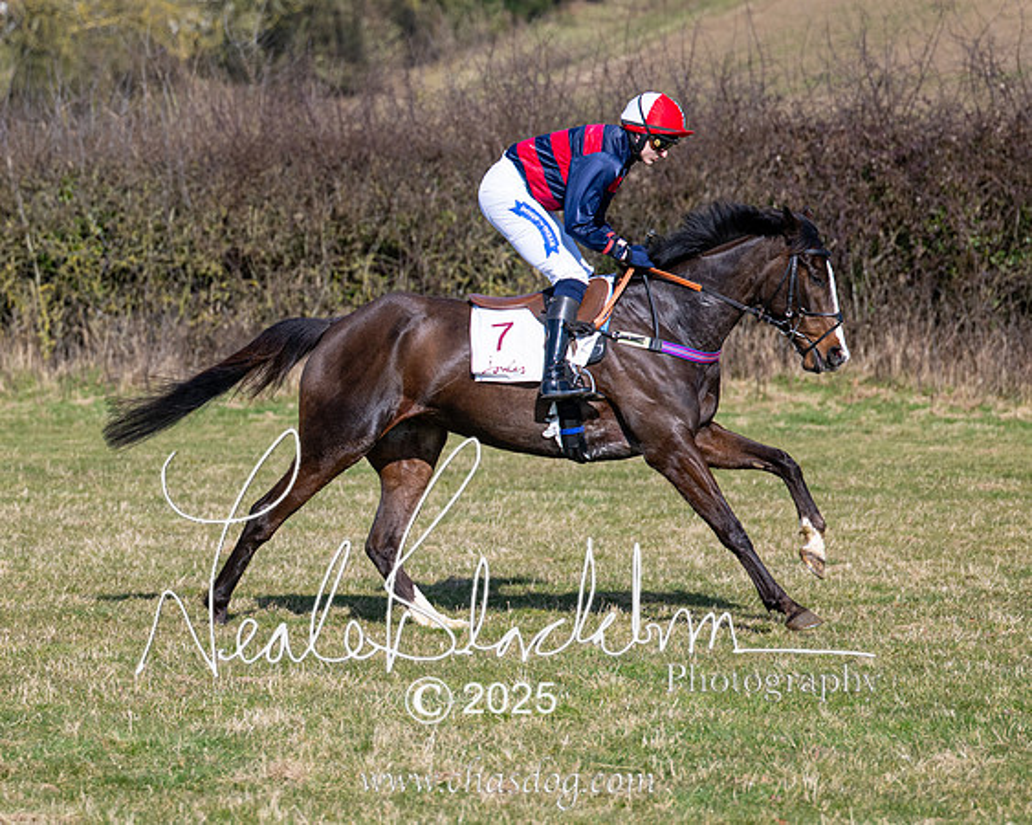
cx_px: 299
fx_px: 5526
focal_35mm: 181
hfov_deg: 10.7
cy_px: 411
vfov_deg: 8.5
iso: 200
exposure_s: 1/5000
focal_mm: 89
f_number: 2.8
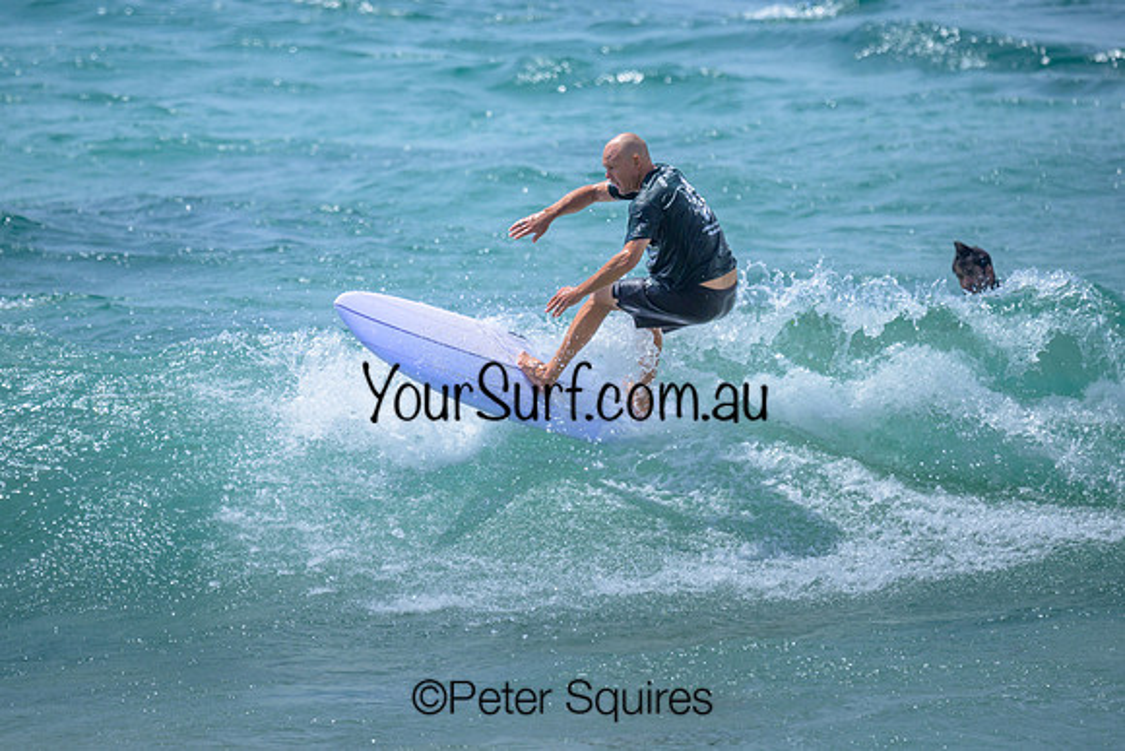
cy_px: 234
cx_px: 572
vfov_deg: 1.3
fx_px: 34395
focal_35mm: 1100
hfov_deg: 1.9
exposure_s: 1/3200
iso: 360
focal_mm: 800
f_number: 6.3
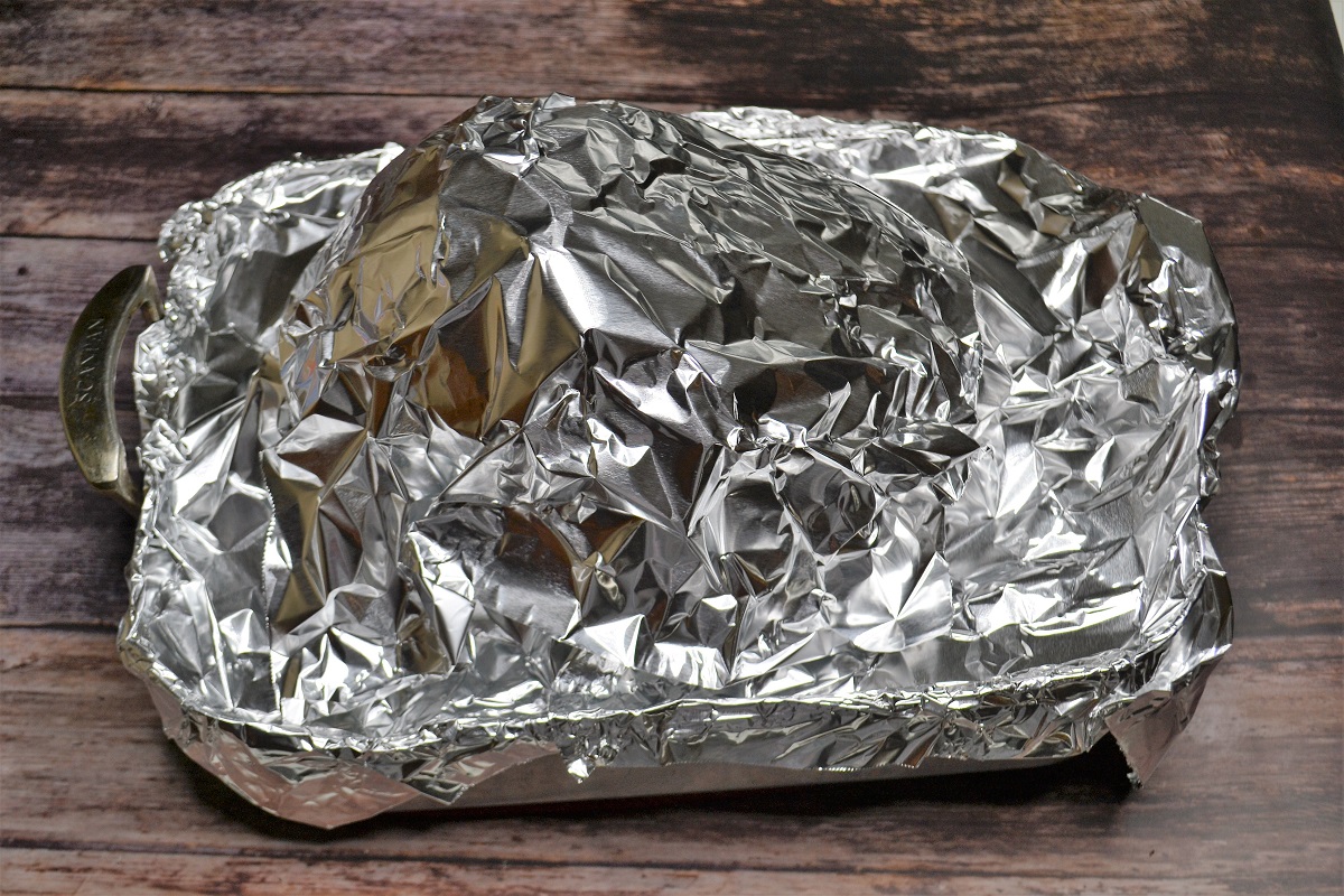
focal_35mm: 45
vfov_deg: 29.9
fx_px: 1680
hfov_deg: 43.6
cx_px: 672
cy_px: 448
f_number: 5.6
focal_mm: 30
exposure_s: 1/125
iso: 180
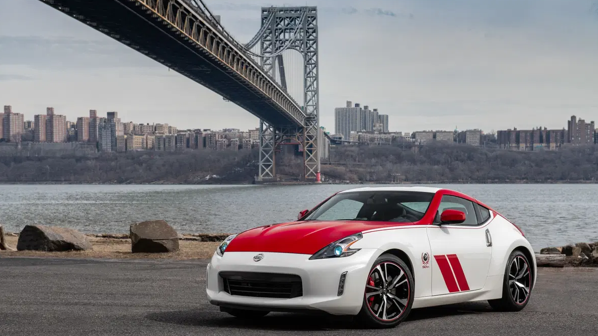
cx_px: 297
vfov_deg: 18.2
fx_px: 1046
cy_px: 195
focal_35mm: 66
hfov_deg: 31.9
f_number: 9
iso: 250
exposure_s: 1/200
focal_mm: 62
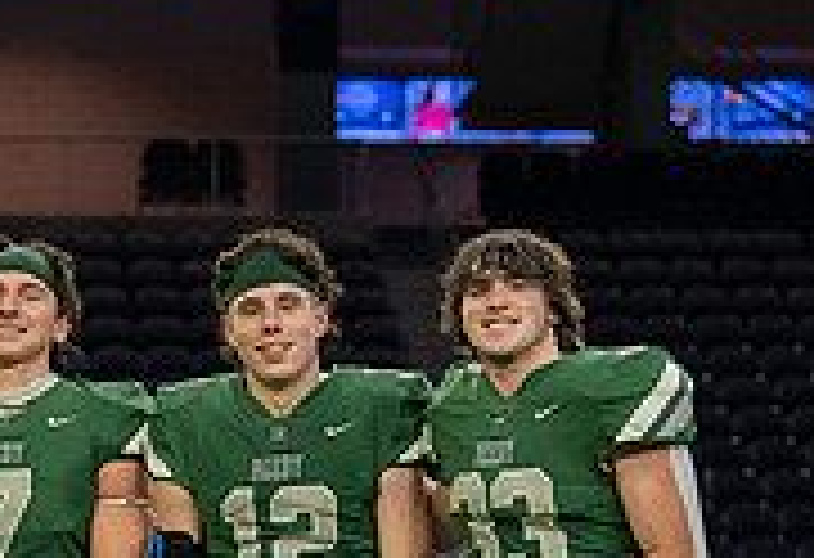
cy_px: 625
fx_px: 6111
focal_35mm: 268
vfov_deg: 5.2
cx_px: -375
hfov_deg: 7.5
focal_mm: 79
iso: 2500
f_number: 3.5
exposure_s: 1/320
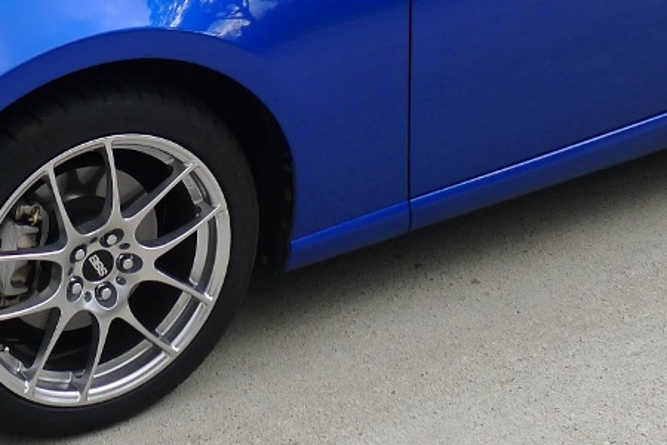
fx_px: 1556
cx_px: 293
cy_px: -71
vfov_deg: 15.7
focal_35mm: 84
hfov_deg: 24.2
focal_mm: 6.8
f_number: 2.8
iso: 80
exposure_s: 1/400
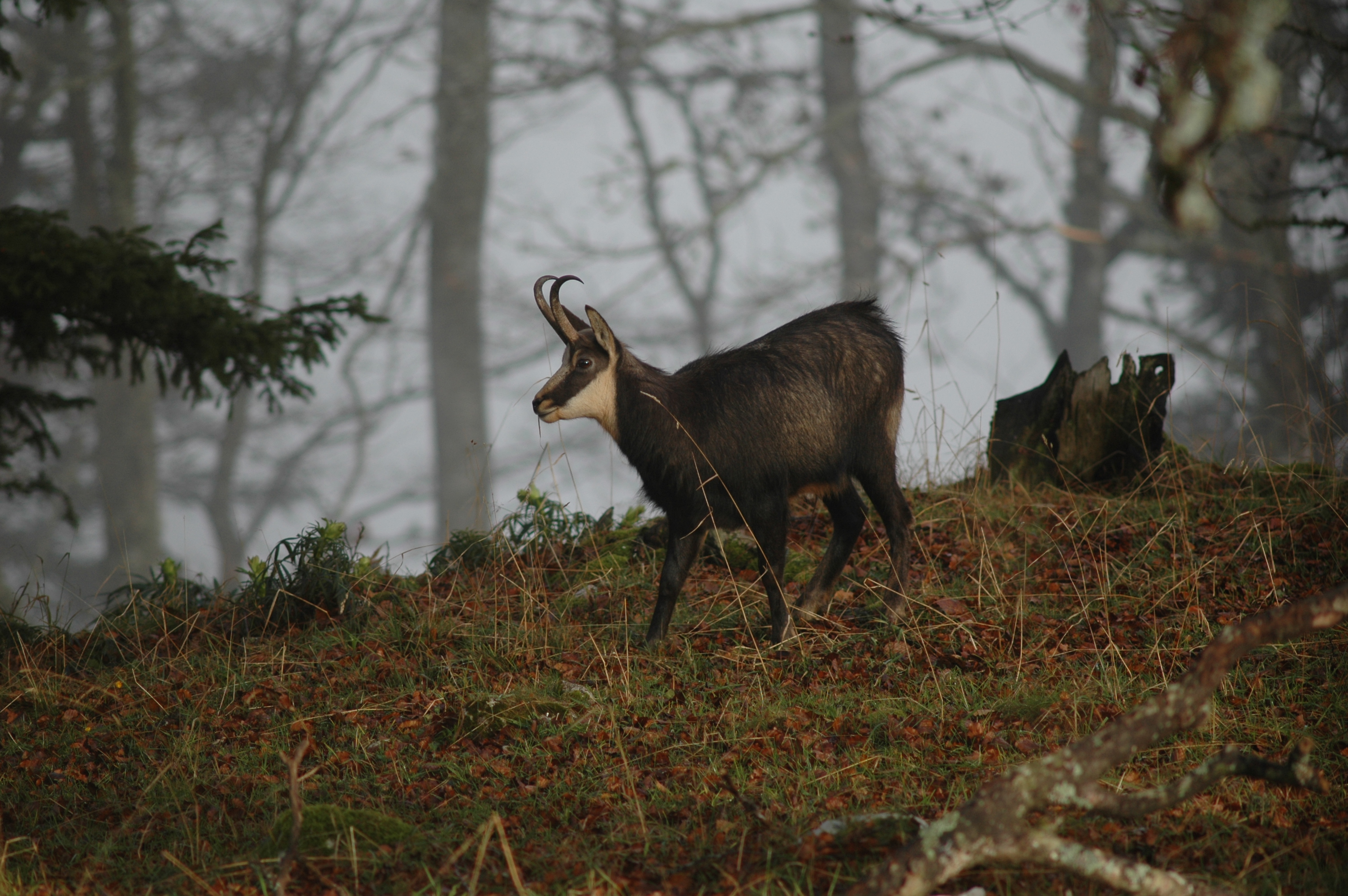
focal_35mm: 450
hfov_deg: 4.6
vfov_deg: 3.0
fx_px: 16835
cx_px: 674
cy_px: 448
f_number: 4
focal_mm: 300
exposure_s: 1/400
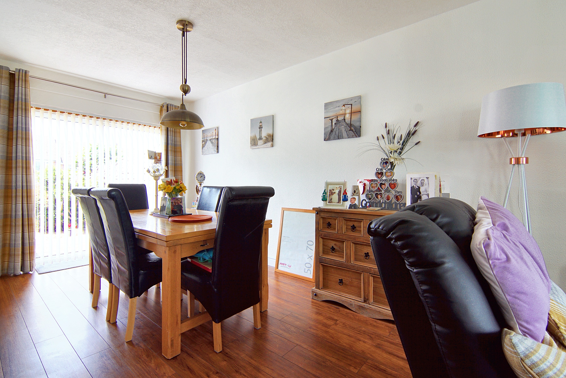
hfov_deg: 95.0
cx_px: 283
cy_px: 189
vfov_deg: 72.1
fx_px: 259
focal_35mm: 16
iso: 100
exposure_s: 1/8
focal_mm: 11
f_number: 10
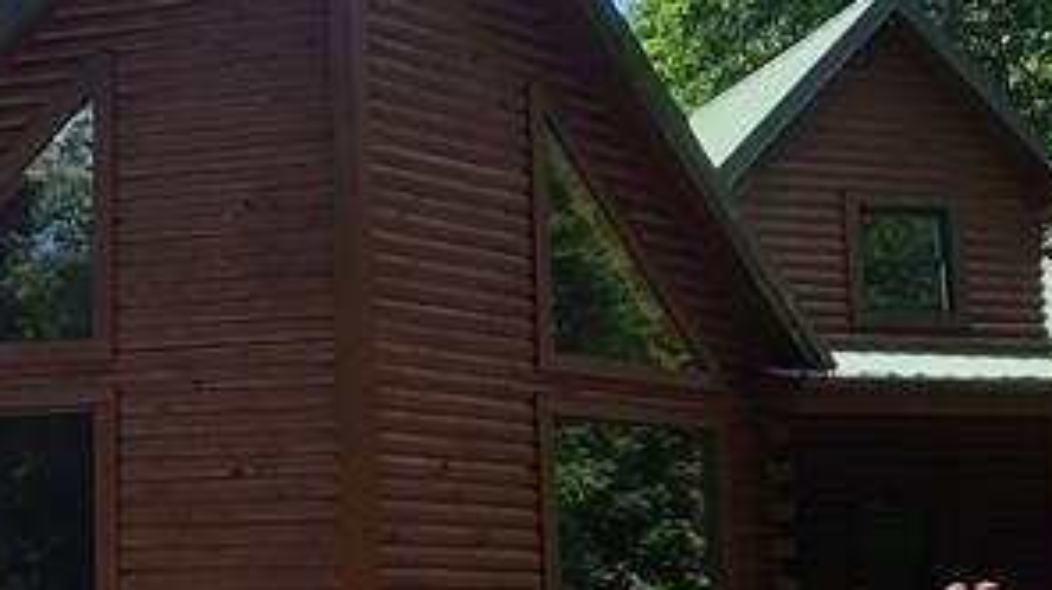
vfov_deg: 23.8
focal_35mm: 49
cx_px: 78
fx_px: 1366
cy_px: 508
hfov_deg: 38.8
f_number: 2.2
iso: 50
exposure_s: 1/1035
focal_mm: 2.2
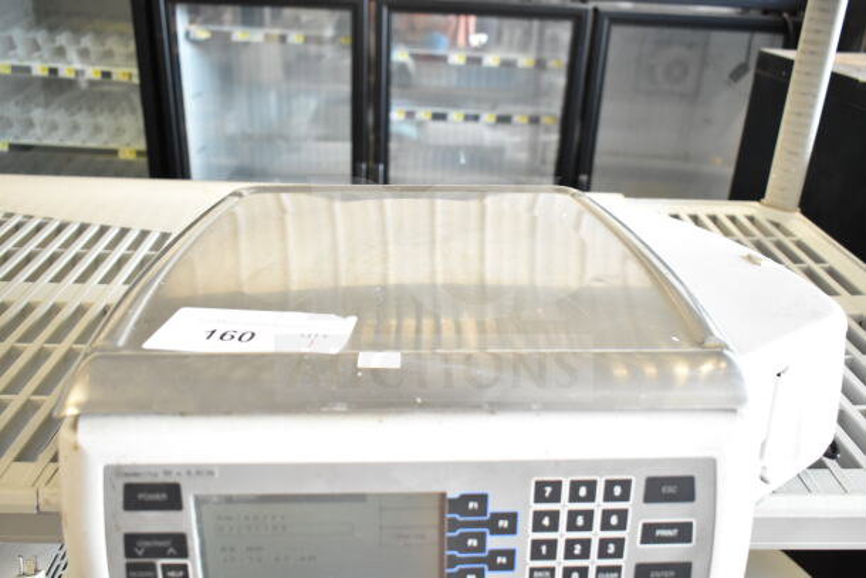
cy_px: 289
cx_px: 433
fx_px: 794
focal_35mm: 33
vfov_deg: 40.0
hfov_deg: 57.2
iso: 1600
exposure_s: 1/80
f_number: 4.5
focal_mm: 22
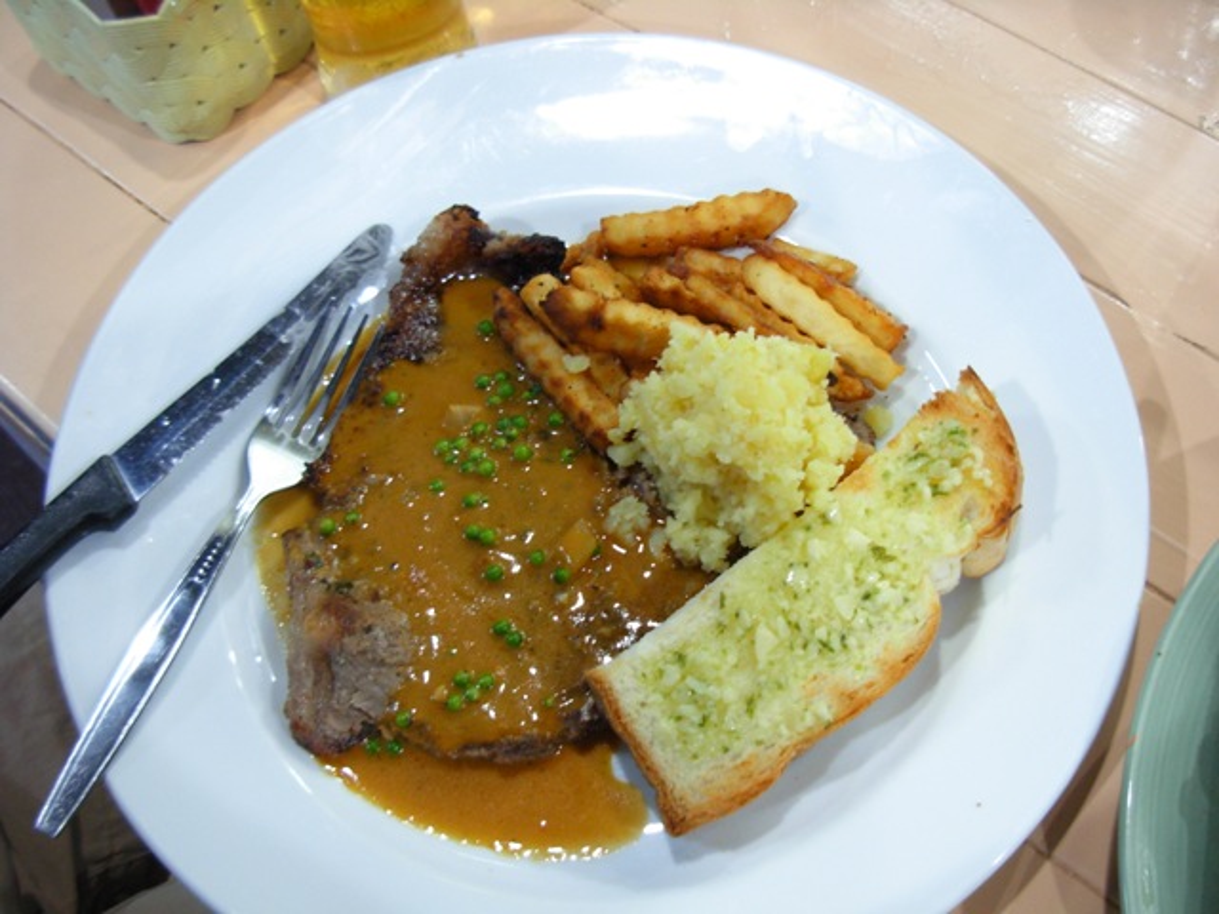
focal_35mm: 38
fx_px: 1338
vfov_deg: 37.7
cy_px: 457
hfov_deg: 49.0
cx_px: 610
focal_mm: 6.3
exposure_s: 1/3.3
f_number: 2.9
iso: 200
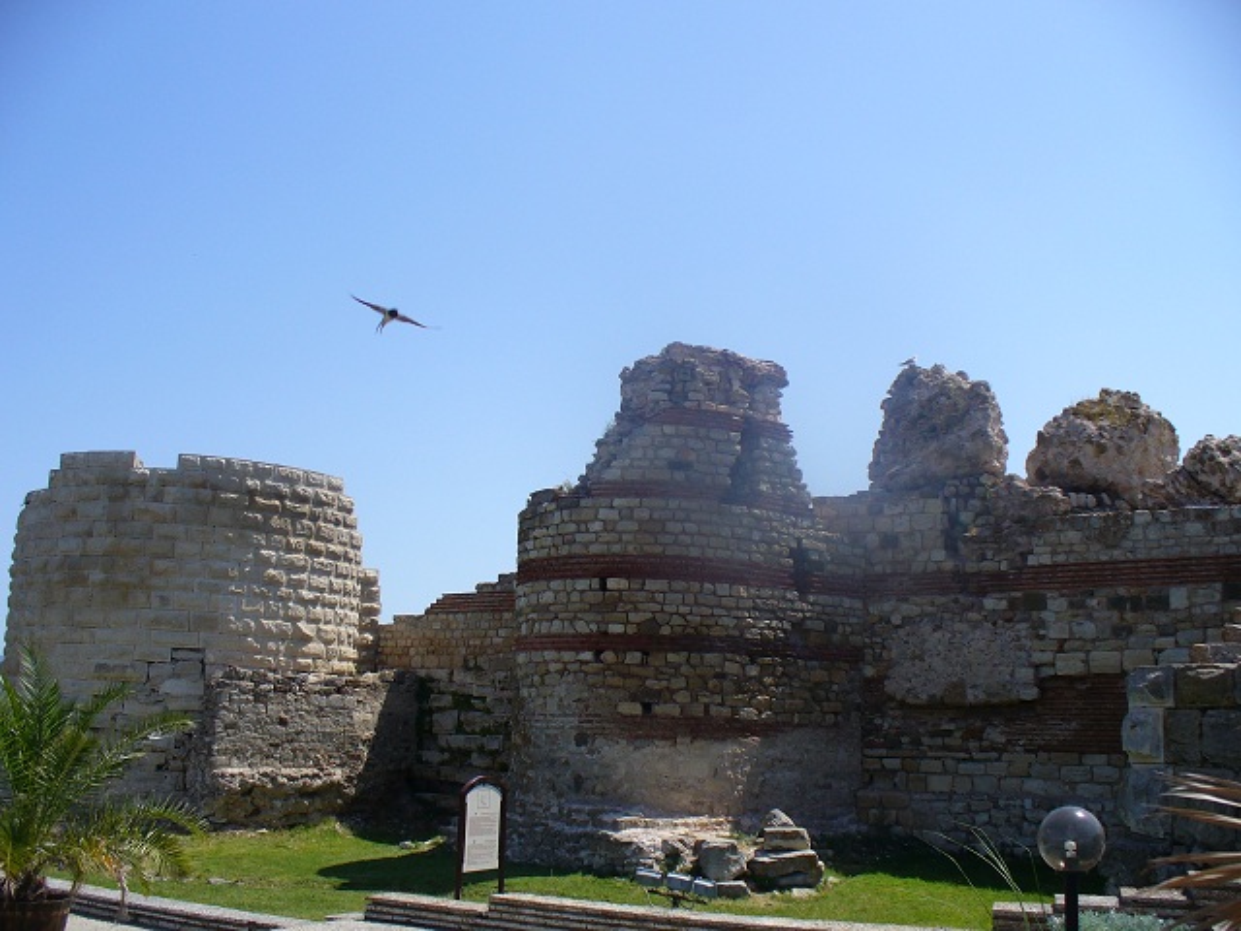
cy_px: 466
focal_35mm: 37
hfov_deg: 50.1
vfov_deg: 38.7
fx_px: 1326
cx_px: 620
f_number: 5.6
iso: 80
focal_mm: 6.1
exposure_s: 1/320
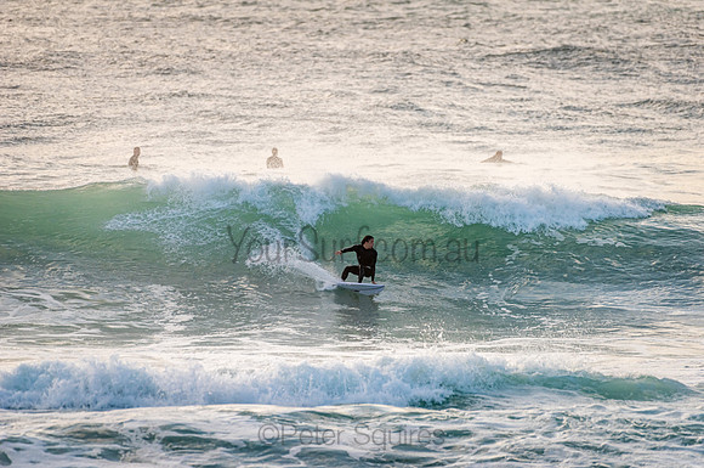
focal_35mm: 501
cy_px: 234
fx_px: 9779
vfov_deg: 2.7
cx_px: 352
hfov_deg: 4.1
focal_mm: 500
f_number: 5.6
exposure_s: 1/2000
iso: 320
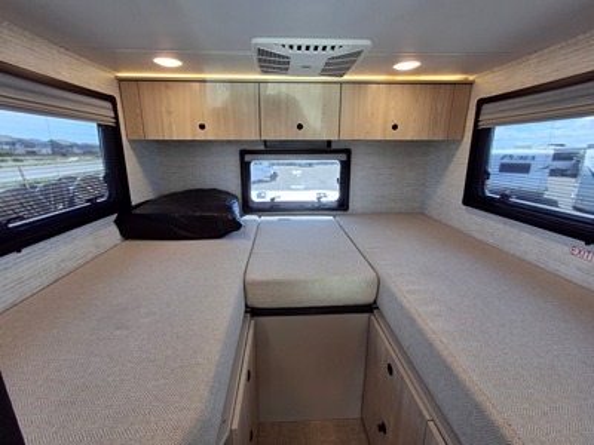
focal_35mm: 16
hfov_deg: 94.5
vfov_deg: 78.1
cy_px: 222
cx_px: 297
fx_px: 275
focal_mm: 1.64
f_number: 2.2
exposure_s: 1/60
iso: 40
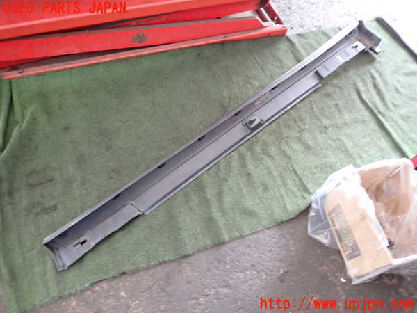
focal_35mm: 25
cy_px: 156
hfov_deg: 69.4
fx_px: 301
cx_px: 208
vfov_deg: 54.9
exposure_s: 1/30
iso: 250
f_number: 2
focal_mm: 4.5
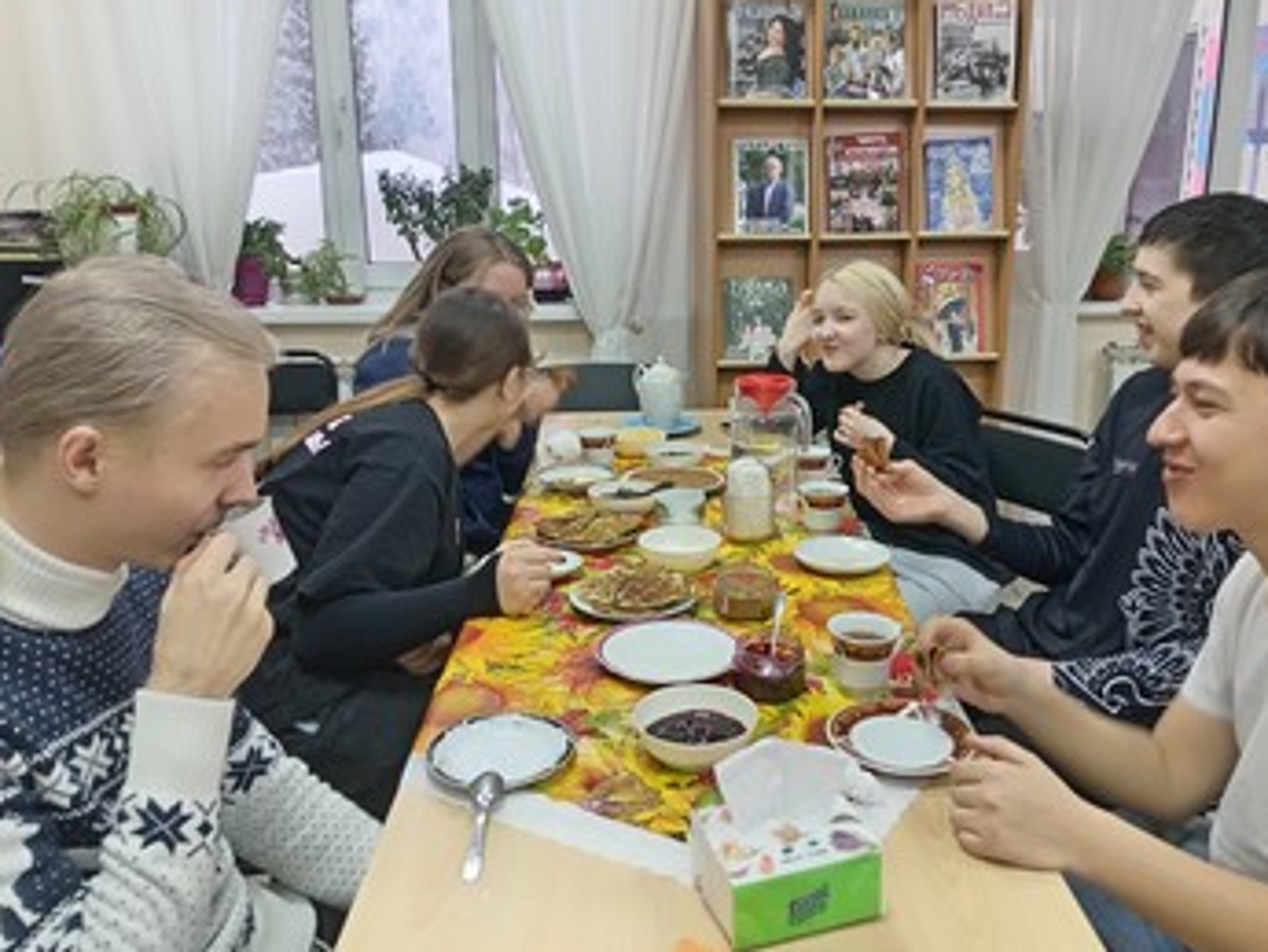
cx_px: 698
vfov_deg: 48.2
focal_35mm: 29
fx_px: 1063
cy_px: 452
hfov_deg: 61.5
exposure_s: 1/24
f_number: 1.8
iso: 362
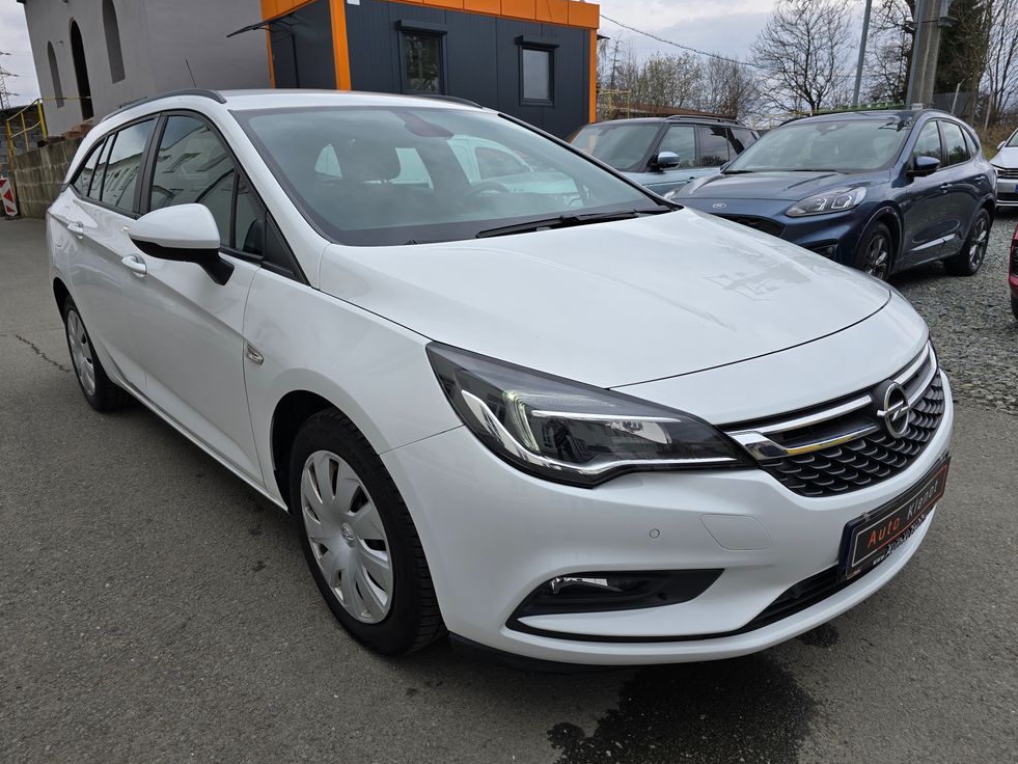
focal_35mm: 24
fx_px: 706
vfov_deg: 56.8
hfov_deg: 71.6
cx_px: 497
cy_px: 397
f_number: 1.7
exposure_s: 1/250
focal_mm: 6.3
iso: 12
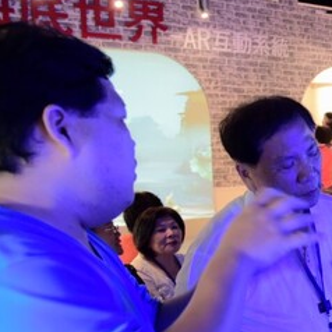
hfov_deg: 23.4
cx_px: 485
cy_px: 236
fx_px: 651
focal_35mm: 60
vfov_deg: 28.3
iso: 2000
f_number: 4.5
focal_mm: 24
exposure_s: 1/20
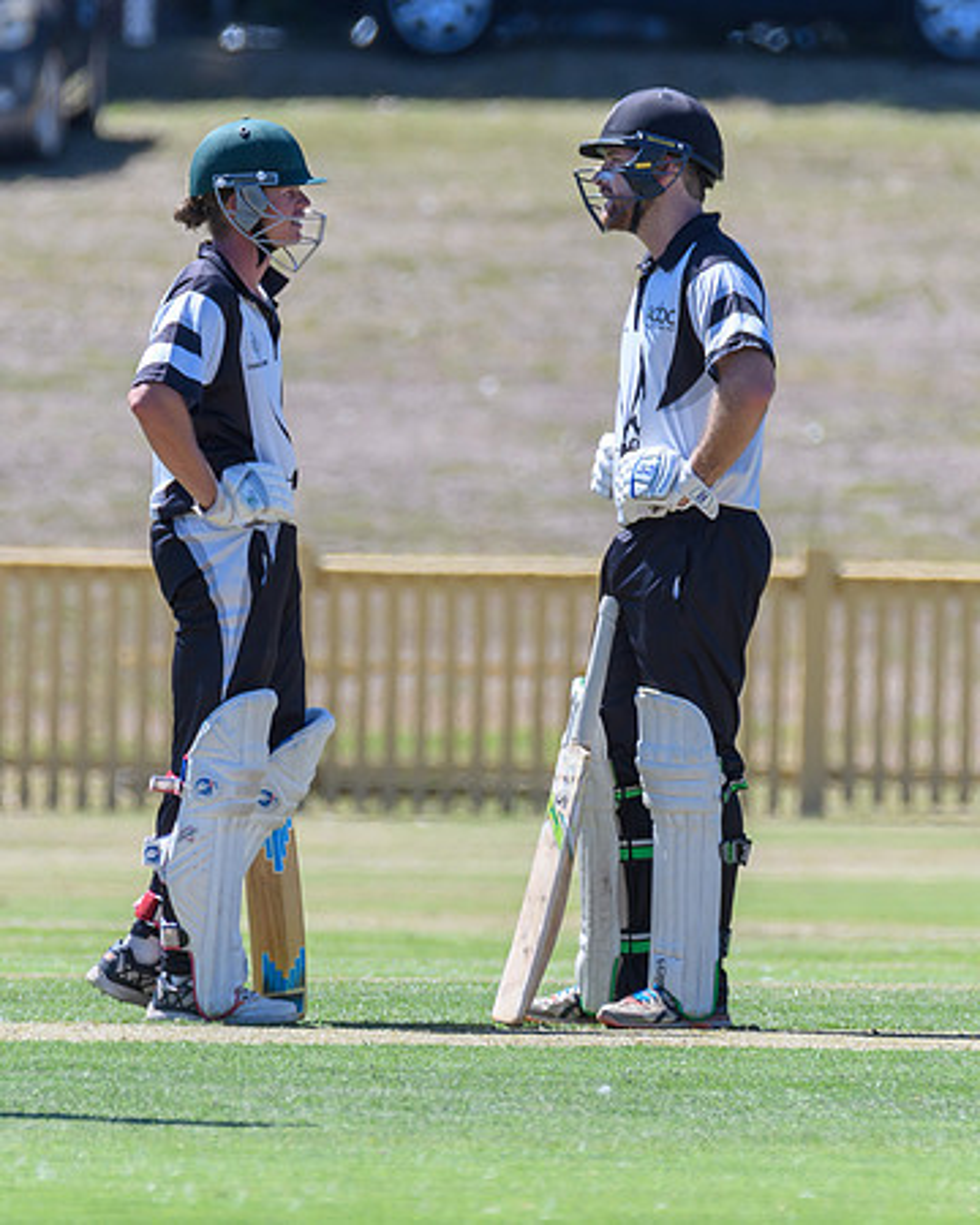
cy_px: 588
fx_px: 37461
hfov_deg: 1.5
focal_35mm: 1033
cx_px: 434
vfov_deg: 1.9
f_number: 6
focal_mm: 450
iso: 400
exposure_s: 1/1000
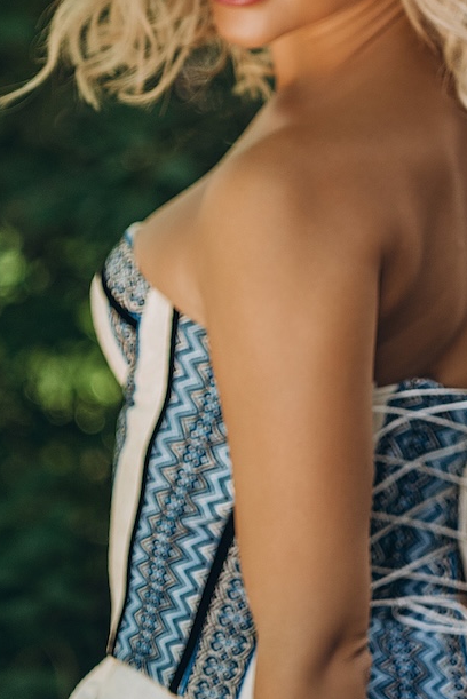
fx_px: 4606
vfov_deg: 8.7
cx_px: 323
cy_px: 142
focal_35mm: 237
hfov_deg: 5.8
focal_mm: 75
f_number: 2.8
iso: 250
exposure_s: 1/320
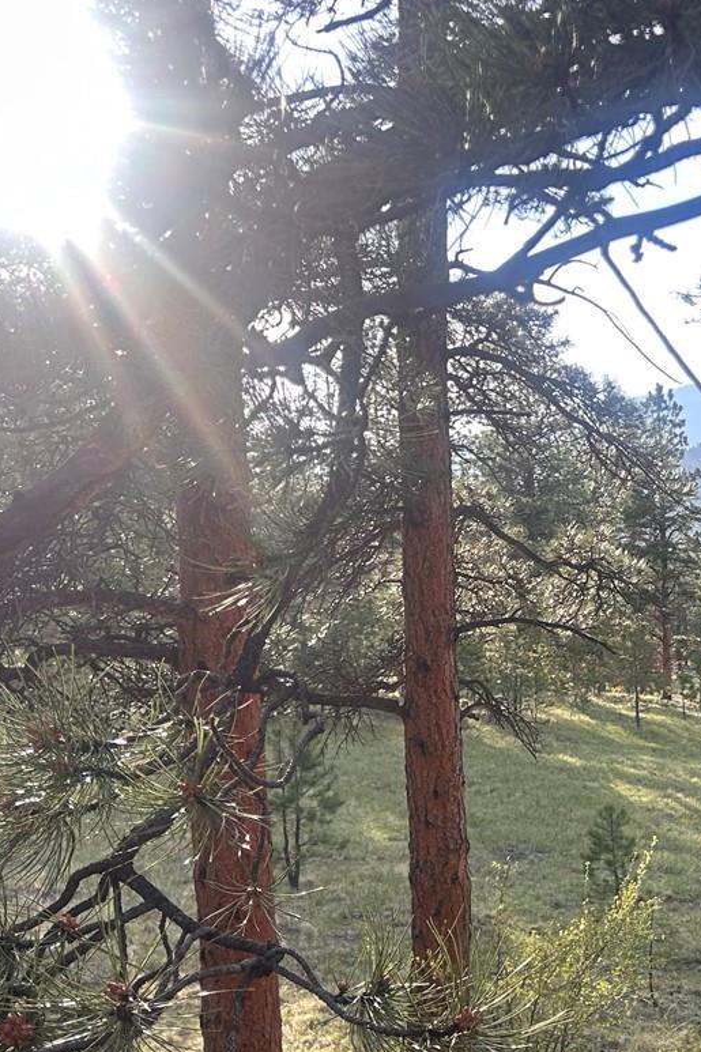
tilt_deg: -5.7
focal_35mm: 56
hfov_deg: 22.5
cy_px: 763
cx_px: 819
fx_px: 1636
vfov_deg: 35.0
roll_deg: +0.2
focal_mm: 5.7
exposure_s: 1/625
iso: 50
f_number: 1.5
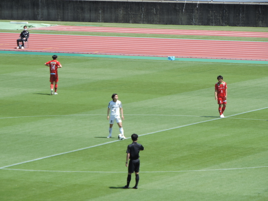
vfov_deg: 5.0
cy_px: 100
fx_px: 2323
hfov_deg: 6.6
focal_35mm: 300
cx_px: 134
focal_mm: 53.5
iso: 80
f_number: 4.8
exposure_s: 1/320
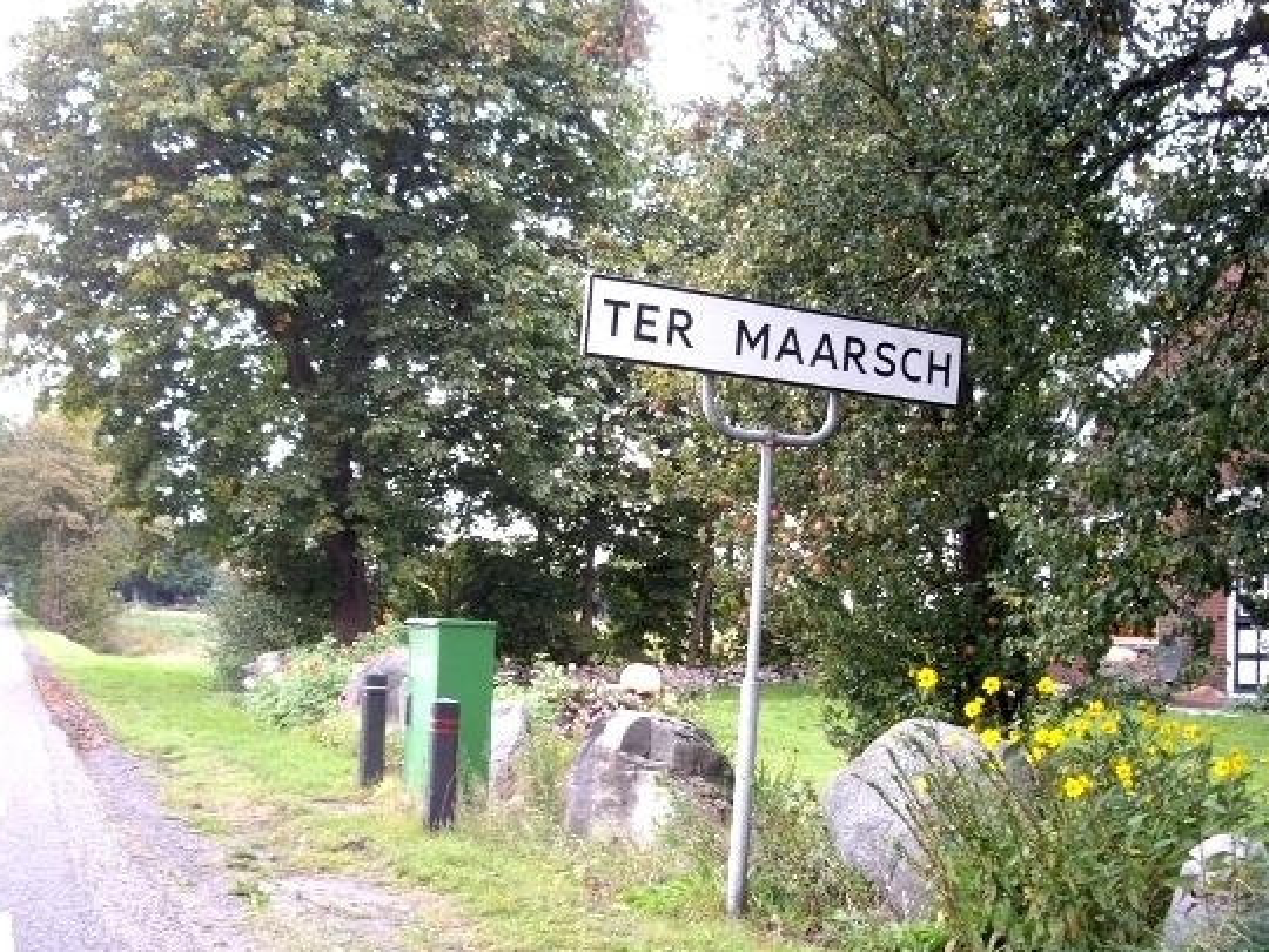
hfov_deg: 42.1
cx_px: 667
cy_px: 505
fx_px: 1650
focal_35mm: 45
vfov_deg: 32.2
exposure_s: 1/60
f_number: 2.8
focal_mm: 7.9
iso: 100
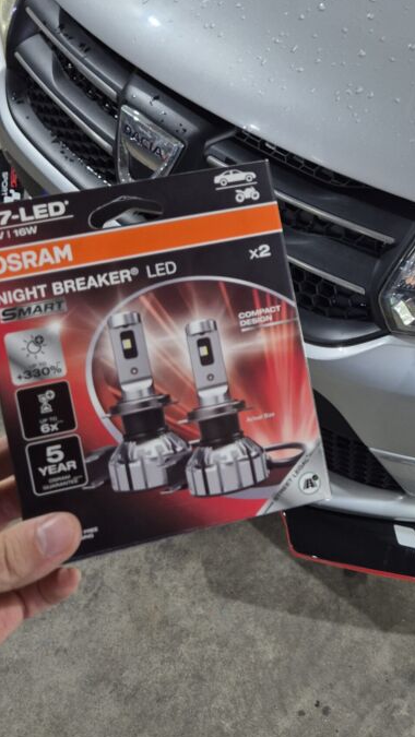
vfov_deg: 52.2
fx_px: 743
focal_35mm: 38
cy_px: 272
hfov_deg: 30.5
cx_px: 331
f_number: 1.8
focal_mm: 5.4
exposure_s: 1/100
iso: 100
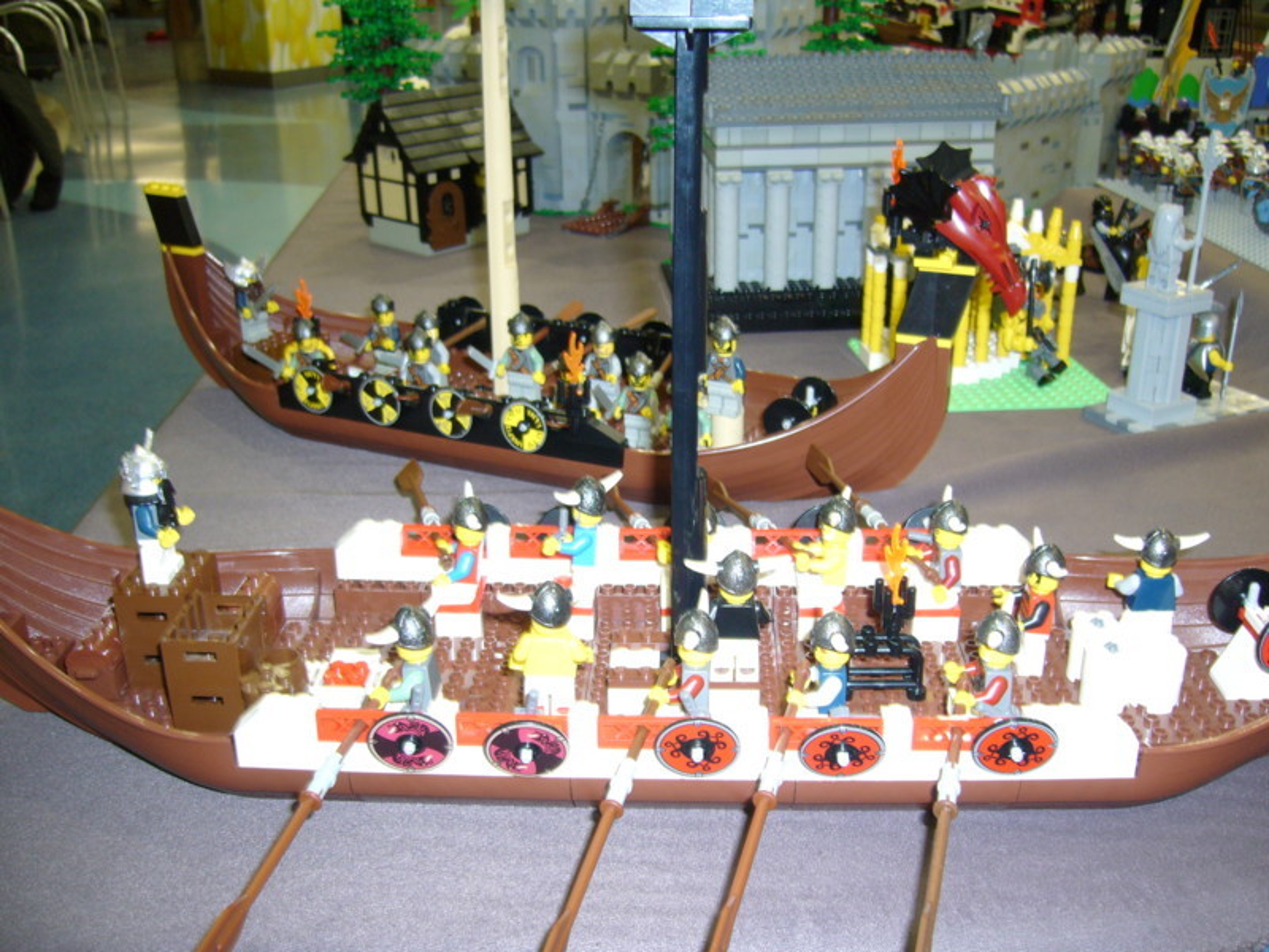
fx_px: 1283
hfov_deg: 52.6
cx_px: 634
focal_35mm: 35
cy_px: 476
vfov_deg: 40.7
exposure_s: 1/8
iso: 100
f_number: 2.8
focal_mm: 5.8
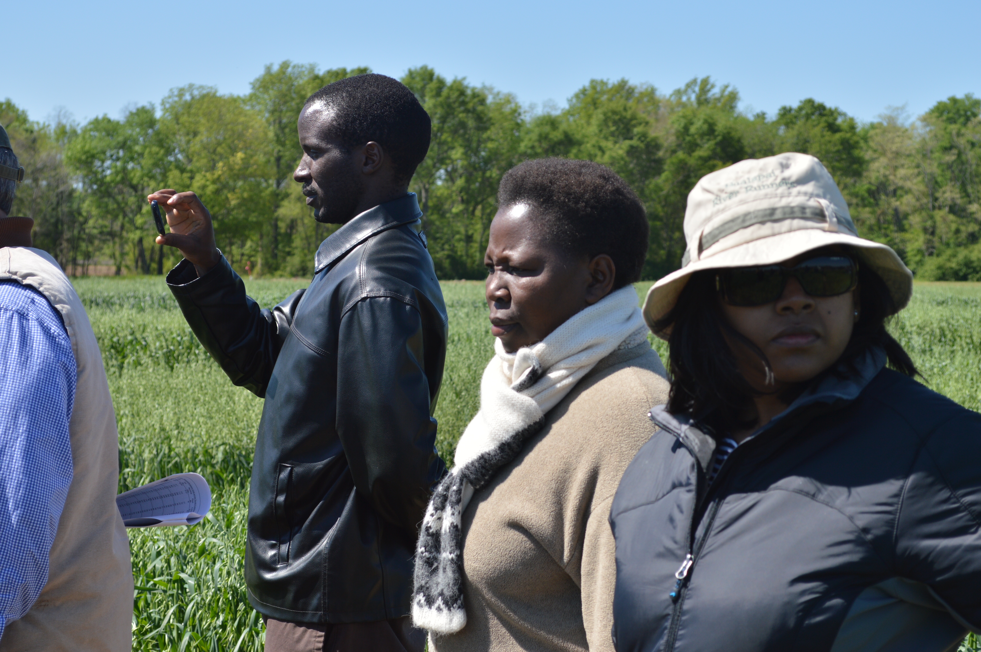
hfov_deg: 24.6
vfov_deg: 16.5
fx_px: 2246
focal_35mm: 82
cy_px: 326
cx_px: 490
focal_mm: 55
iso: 100
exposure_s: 1/250
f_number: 8
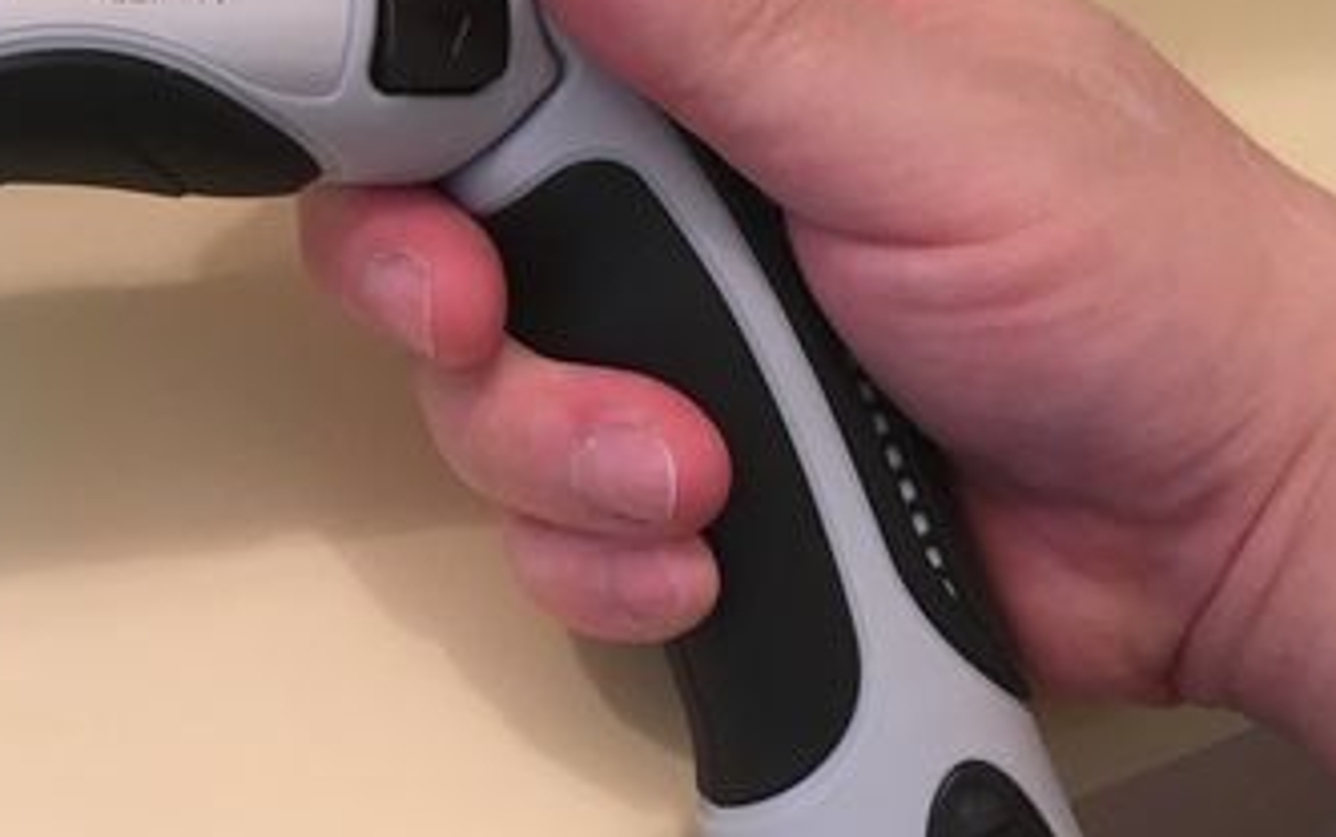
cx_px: -109
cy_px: 213
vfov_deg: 17.5
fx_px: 2696
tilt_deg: -52.3
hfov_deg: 25.9
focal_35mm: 74
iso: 125
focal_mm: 4.15
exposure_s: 1/33
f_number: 2.2
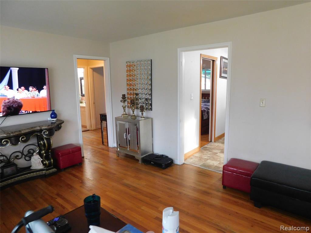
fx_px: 207
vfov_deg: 58.9
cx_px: 156
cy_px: 116
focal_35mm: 23
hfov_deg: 73.9
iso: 400
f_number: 3
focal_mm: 4
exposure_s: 1/20
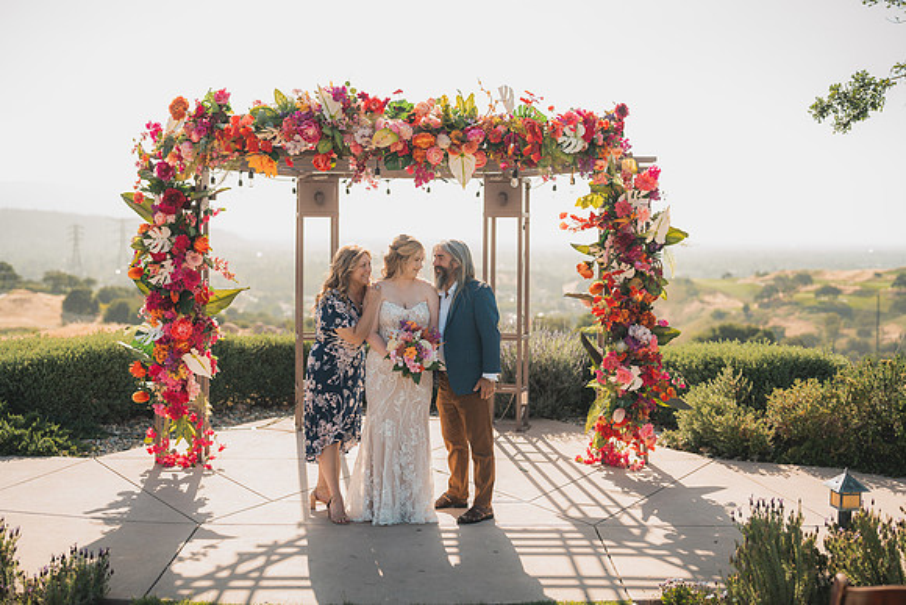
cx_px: 453
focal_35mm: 50
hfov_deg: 39.6
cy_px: 302
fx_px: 1259
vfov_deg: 27.0
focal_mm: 50
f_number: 2
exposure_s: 1/1000
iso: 50
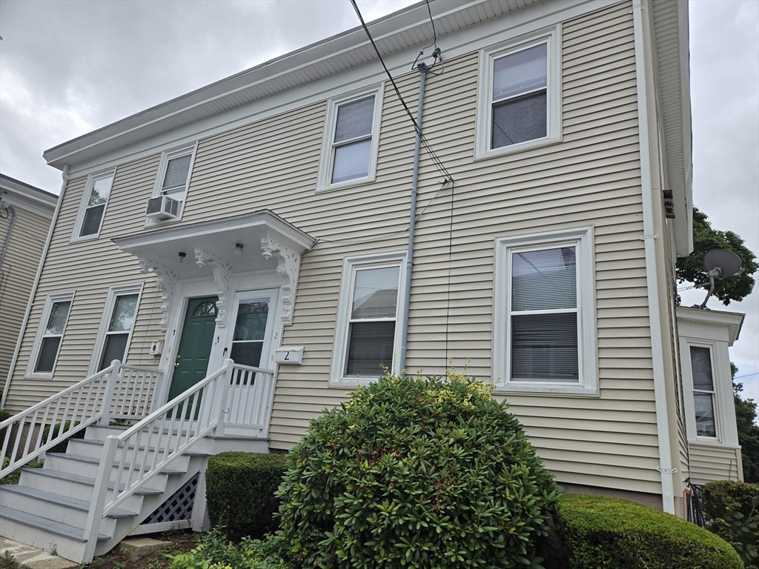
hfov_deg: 73.9
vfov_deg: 58.9
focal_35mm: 23
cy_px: 284
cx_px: 380
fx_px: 504
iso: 25
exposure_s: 1/2066
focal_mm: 5.4
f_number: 1.8
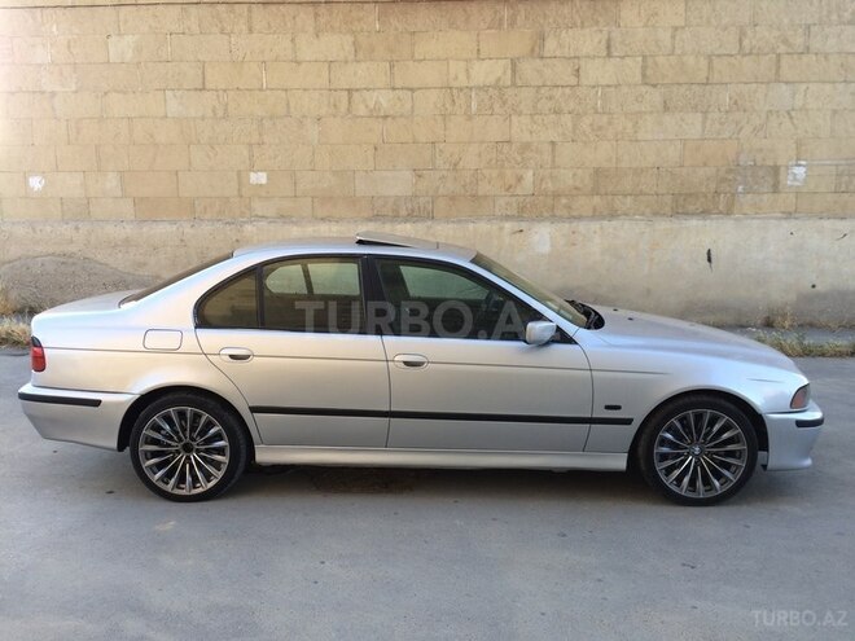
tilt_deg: -9.4
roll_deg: -0.9
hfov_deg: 61.7
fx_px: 716
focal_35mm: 29
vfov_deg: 48.2
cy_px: 320
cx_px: 428
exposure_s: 1/134
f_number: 2.2
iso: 32
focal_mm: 4.15
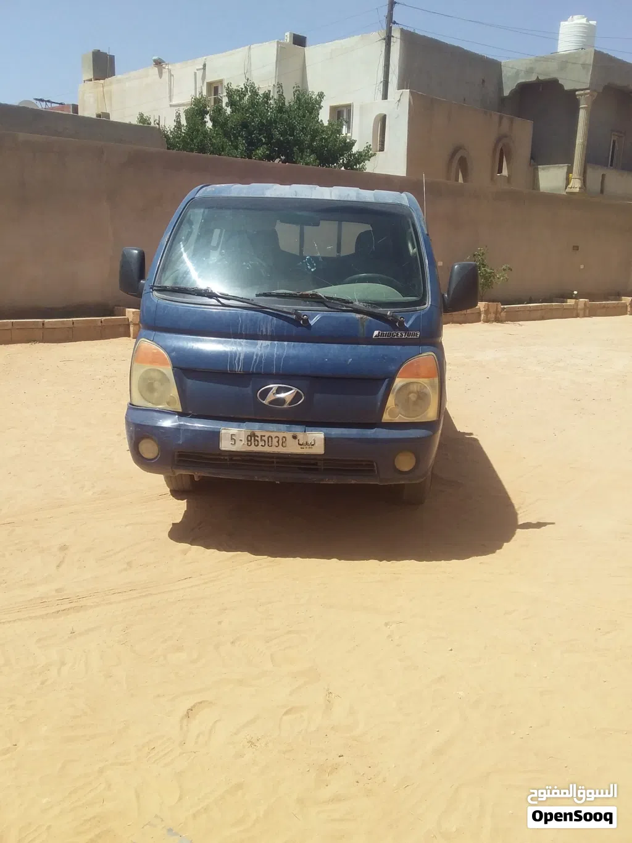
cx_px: 316
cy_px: 422
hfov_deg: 45.4
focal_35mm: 31
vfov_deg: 58.3
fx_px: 755
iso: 40
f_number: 2.2
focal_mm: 3.3
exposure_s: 1/1684
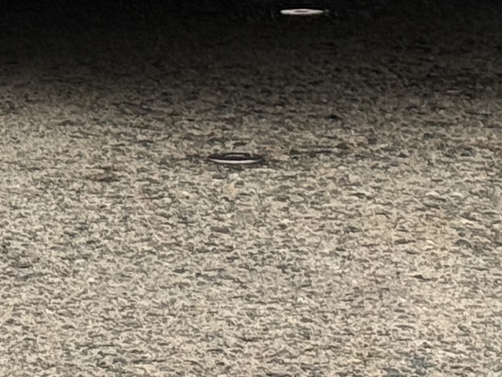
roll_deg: +0.0
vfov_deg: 5.4
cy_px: -627
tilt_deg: +1.6
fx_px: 3844
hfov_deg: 7.4
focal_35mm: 265
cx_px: -74
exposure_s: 1/121
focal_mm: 6.76
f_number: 1.78
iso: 64
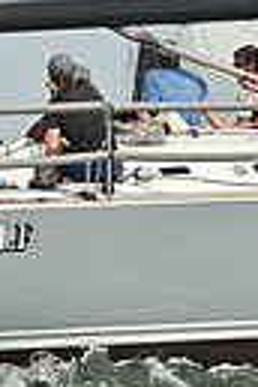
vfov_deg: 6.5
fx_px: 3386
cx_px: 120
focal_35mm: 315
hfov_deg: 4.4
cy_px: 46
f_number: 8
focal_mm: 70
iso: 320
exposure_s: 1/1600
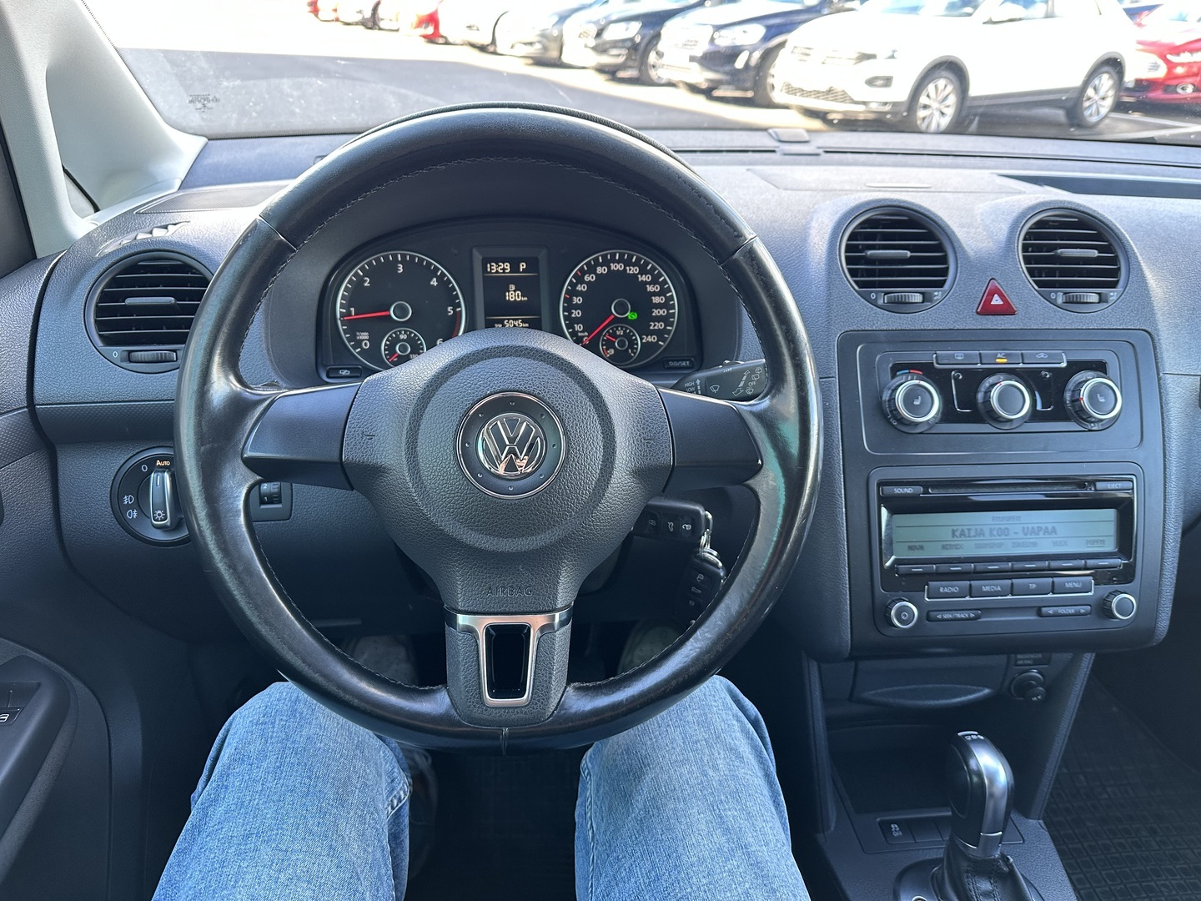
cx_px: 600
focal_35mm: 24
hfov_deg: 71.6
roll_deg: -0.3
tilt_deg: -28.5
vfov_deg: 56.8
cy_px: 450
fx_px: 833
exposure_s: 1/86
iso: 250
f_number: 1.78
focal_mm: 6.86
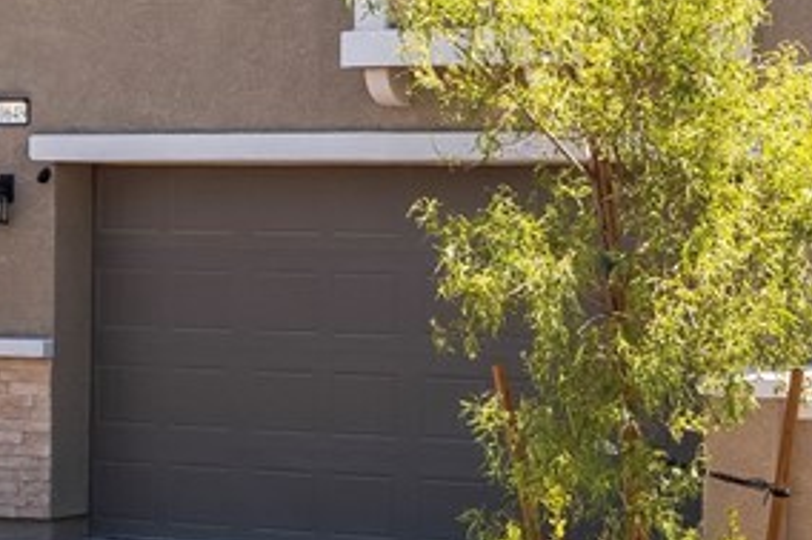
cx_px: 606
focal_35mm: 130
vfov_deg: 10.5
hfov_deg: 15.7
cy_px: 257
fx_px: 2930
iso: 400
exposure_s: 1/8000
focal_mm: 23
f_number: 8
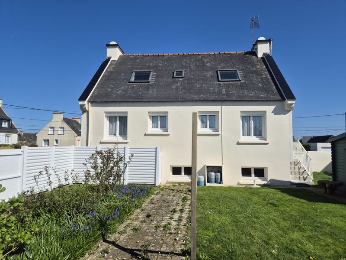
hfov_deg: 73.9
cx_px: 173
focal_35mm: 23
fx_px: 230
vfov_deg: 58.9
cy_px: 130
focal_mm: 5.4
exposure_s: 1/3184
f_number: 1.8
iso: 25
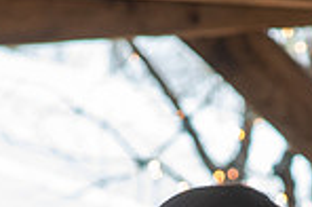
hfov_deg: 6.2
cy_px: 385
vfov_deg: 4.1
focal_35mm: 334
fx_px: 2888
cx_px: 276
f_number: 3.2
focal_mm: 85
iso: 640
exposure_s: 1/125
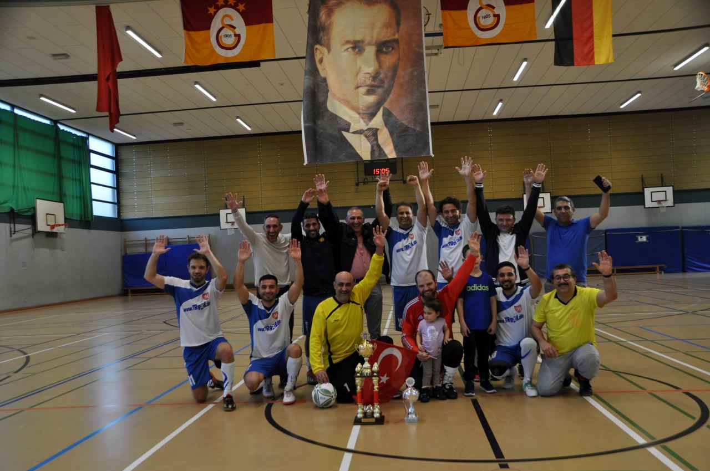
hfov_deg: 57.3
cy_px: 236
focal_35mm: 33
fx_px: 650
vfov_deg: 39.9
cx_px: 355
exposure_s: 1/100
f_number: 5
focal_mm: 22
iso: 400
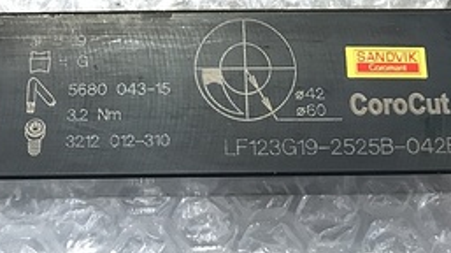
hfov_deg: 27.9
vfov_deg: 14.8
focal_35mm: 76
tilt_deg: -68.7
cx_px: 198
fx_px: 908
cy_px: -112
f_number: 1.8
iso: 40
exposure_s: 1/17
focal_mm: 3.99
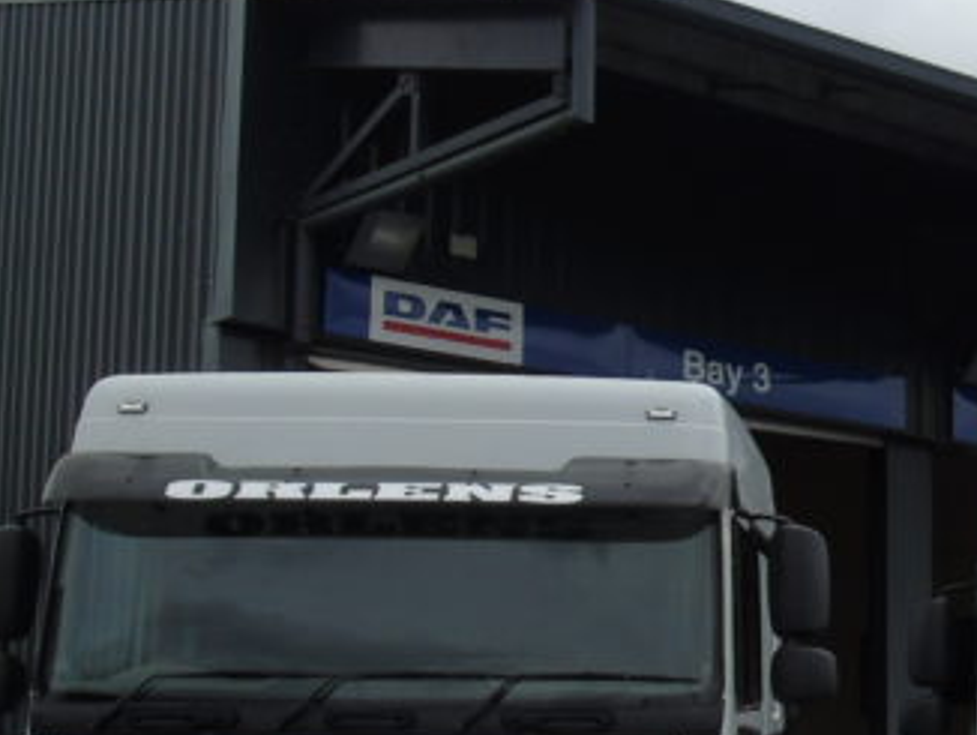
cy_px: 555
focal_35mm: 80
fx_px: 2260
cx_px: 1148
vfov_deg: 18.3
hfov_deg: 22.6
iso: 80
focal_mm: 6.1
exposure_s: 1/1000
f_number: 3.8
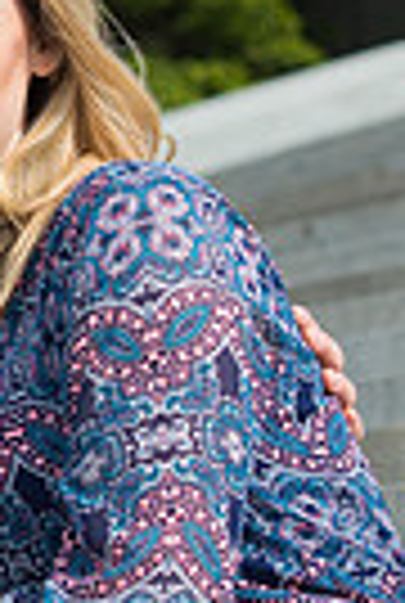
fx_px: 7017
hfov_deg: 3.3
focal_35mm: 418
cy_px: 418
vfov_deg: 4.9
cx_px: -395
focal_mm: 78
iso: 160
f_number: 5.6
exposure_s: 1/500
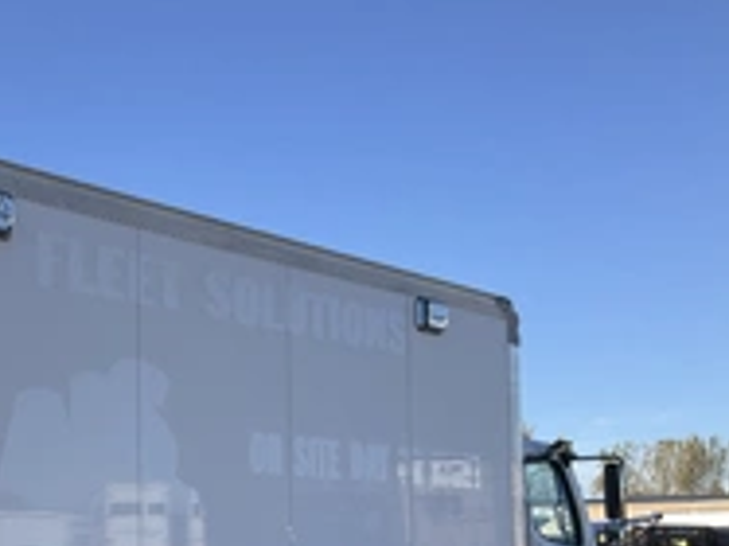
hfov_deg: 29.8
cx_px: 58
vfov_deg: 23.0
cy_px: 503
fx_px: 1305
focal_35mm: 62
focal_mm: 3
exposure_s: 1/1534
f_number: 1.8
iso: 25
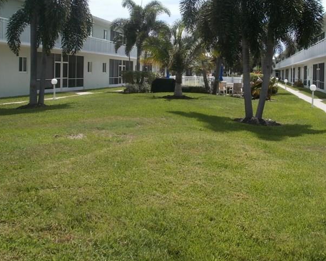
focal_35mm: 43
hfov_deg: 42.8
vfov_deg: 34.5
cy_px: 83
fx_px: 415
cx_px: 191
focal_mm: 4.65
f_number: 7.8
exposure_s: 1/200
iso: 100
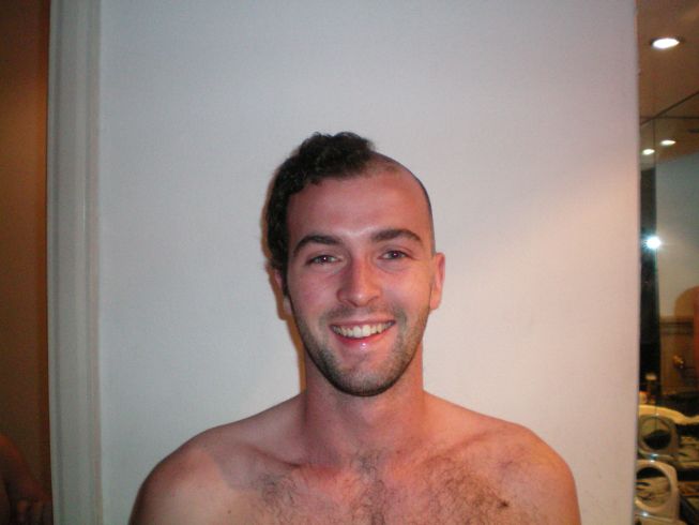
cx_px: 350
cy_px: 262
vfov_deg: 37.7
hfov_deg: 49.0
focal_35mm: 38
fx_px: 767
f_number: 3.1
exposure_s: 1/60
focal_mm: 6.3
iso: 400
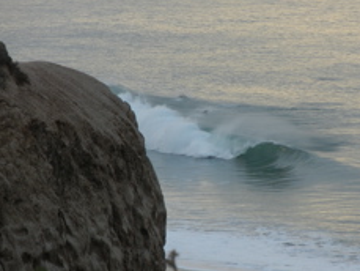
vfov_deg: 3.6
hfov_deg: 4.8
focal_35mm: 412
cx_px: 274
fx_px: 4287
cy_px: 151
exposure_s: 1/86.2
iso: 160
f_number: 5.1
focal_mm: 47.2
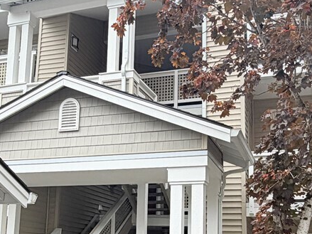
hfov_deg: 37.4
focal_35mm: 51
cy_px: 185
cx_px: 134
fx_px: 460
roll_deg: -1.9
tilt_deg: +8.5
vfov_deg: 28.0
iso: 40
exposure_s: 1/256
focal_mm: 2.22
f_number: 2.2
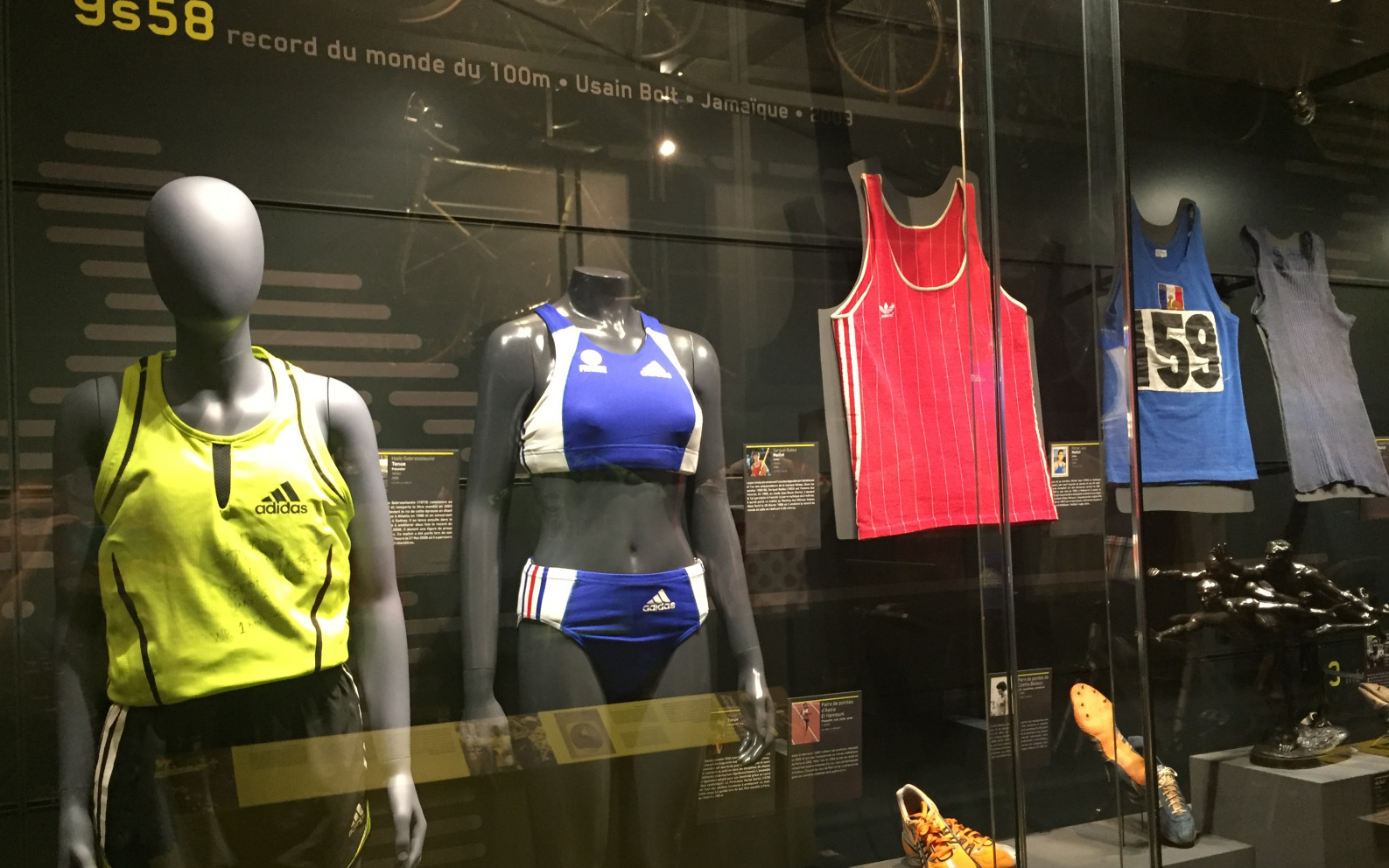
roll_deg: +2.0
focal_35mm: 31
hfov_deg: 61.2
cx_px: 690
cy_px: 488
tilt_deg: +1.9
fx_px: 1174
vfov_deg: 40.5
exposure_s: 1/33
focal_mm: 4.15
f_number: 2.2
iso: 250
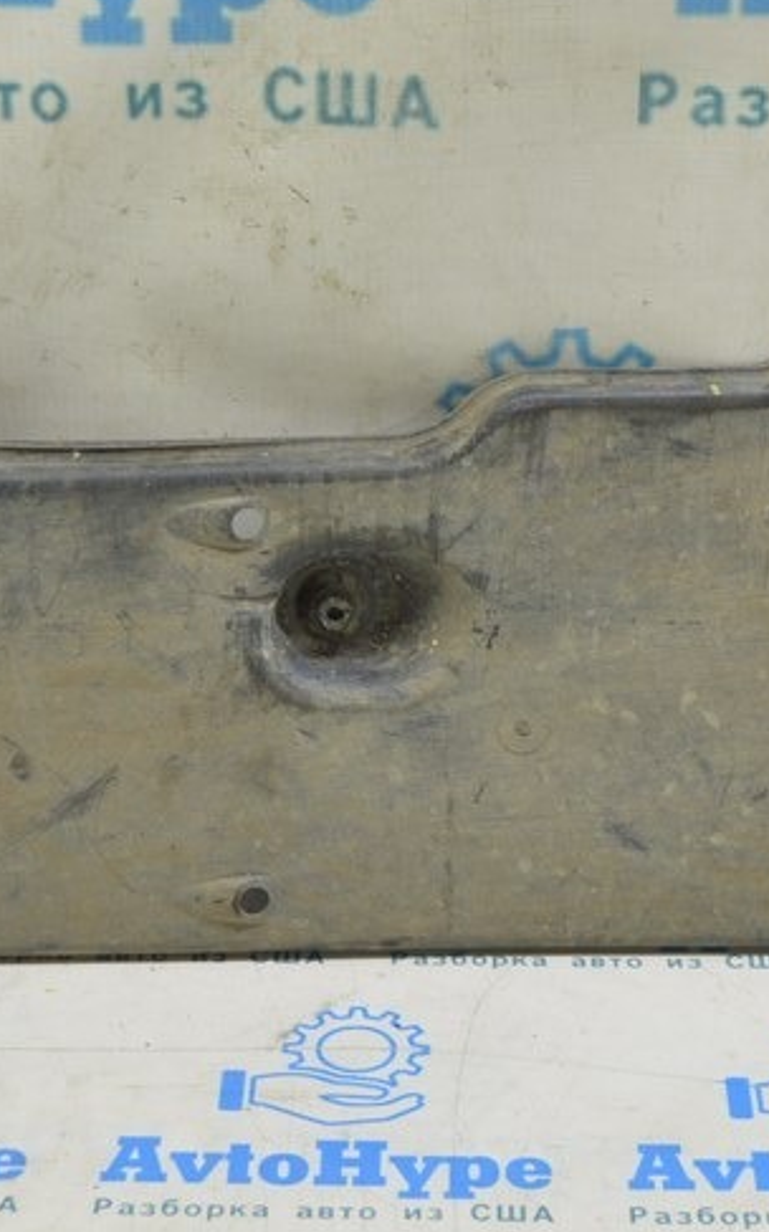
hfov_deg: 14.5
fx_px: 3021
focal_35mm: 90
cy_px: 662
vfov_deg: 23.0
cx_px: 390
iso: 400
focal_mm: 28
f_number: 5.6
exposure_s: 1/20
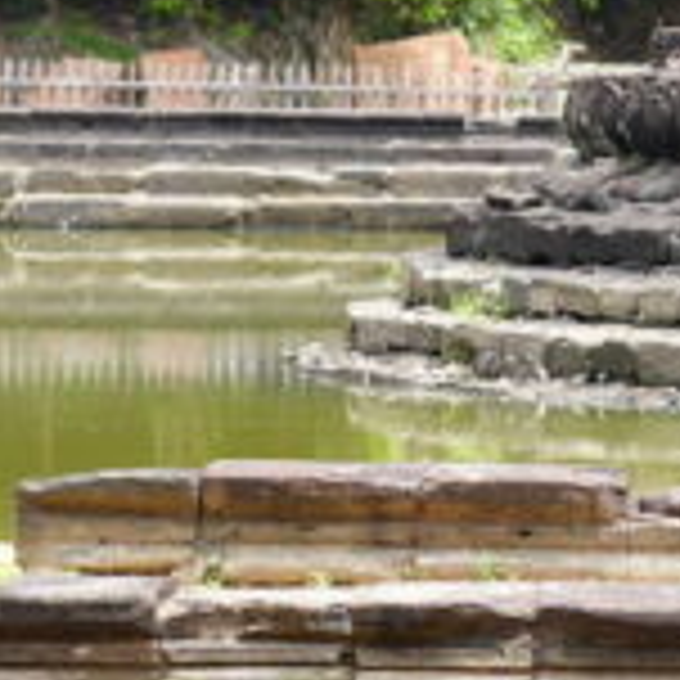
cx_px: 1720
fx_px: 10023
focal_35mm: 451
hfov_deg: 3.8
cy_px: -119
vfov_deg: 3.9
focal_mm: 78
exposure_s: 1/100
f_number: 5.6
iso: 100
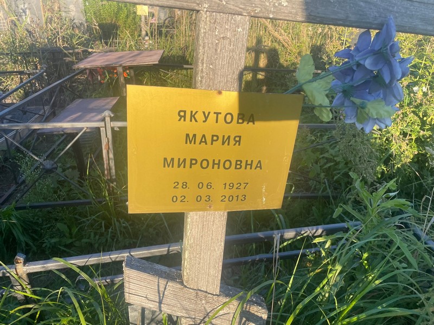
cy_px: 162
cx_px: 217
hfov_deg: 67.3
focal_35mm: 26
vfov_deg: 53.1
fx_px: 326
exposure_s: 1/774
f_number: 1.6
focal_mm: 4.2
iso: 32
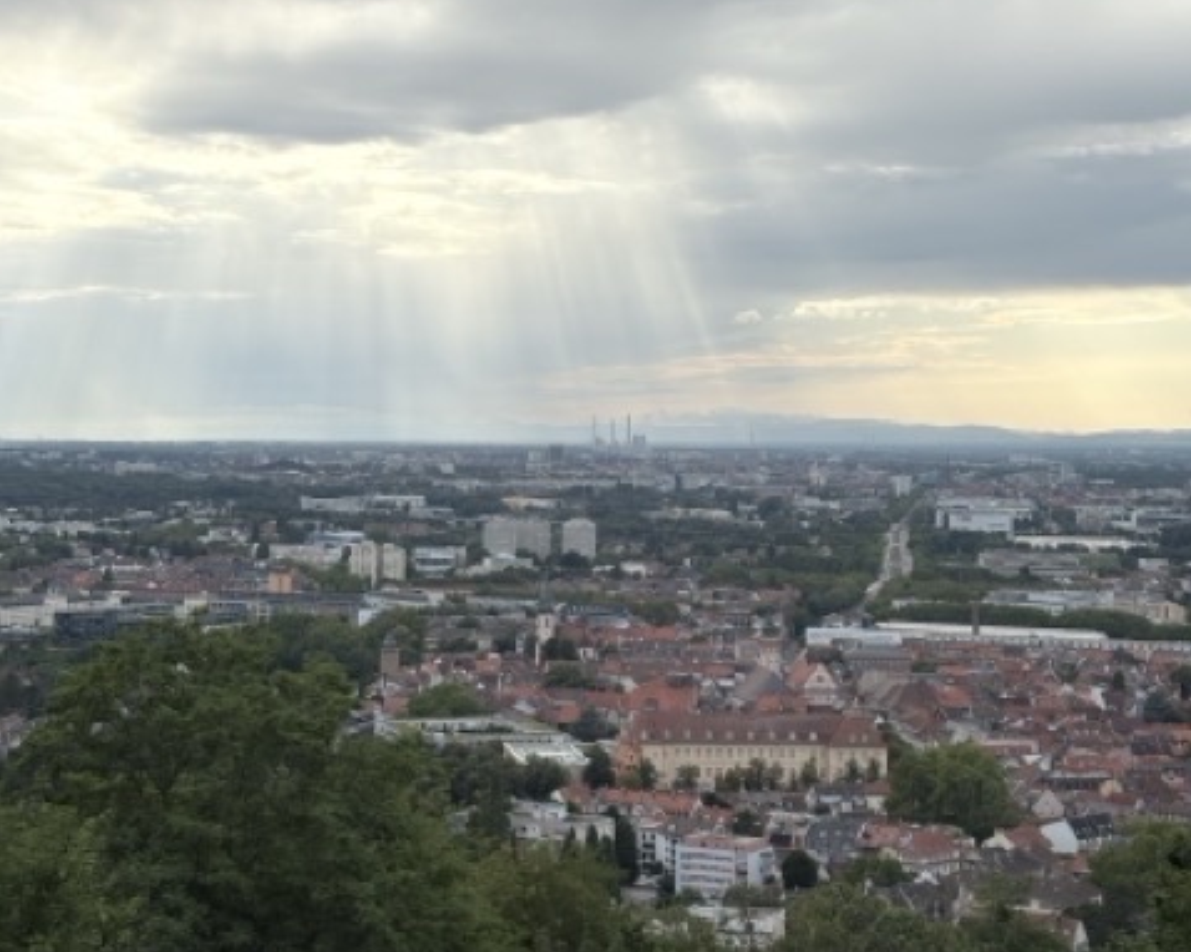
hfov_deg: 27.9
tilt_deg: +2.0
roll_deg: +0.2
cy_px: 404
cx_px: 596
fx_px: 2396
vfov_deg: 22.4
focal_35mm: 68
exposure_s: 1/3279
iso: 32
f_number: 1.6
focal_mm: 5.96
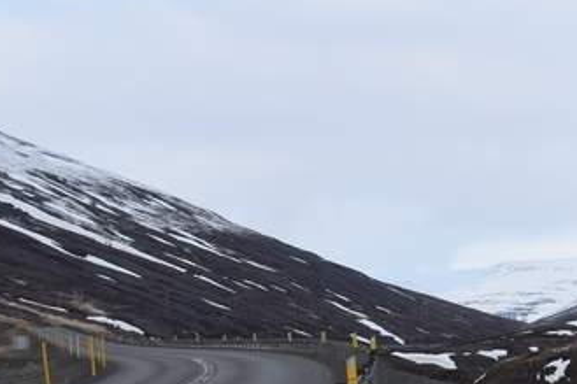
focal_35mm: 159
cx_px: 823
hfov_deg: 12.4
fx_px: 2547
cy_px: 385
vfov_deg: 8.6
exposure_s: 1/250
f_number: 8
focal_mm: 34
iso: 280
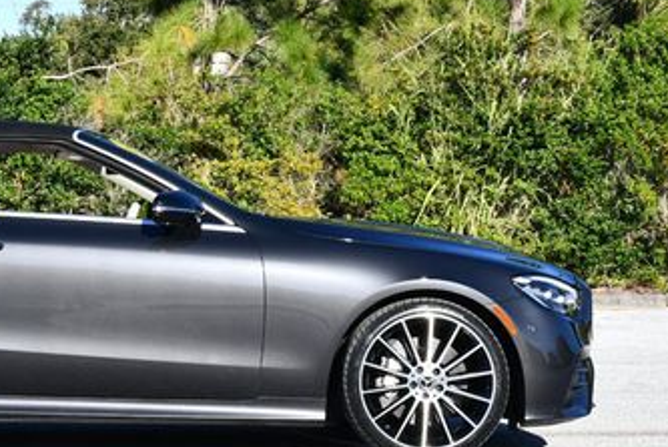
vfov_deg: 11.2
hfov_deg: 16.4
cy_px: 140
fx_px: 2285
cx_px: 40
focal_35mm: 123
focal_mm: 32
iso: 200
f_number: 8
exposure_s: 1/250
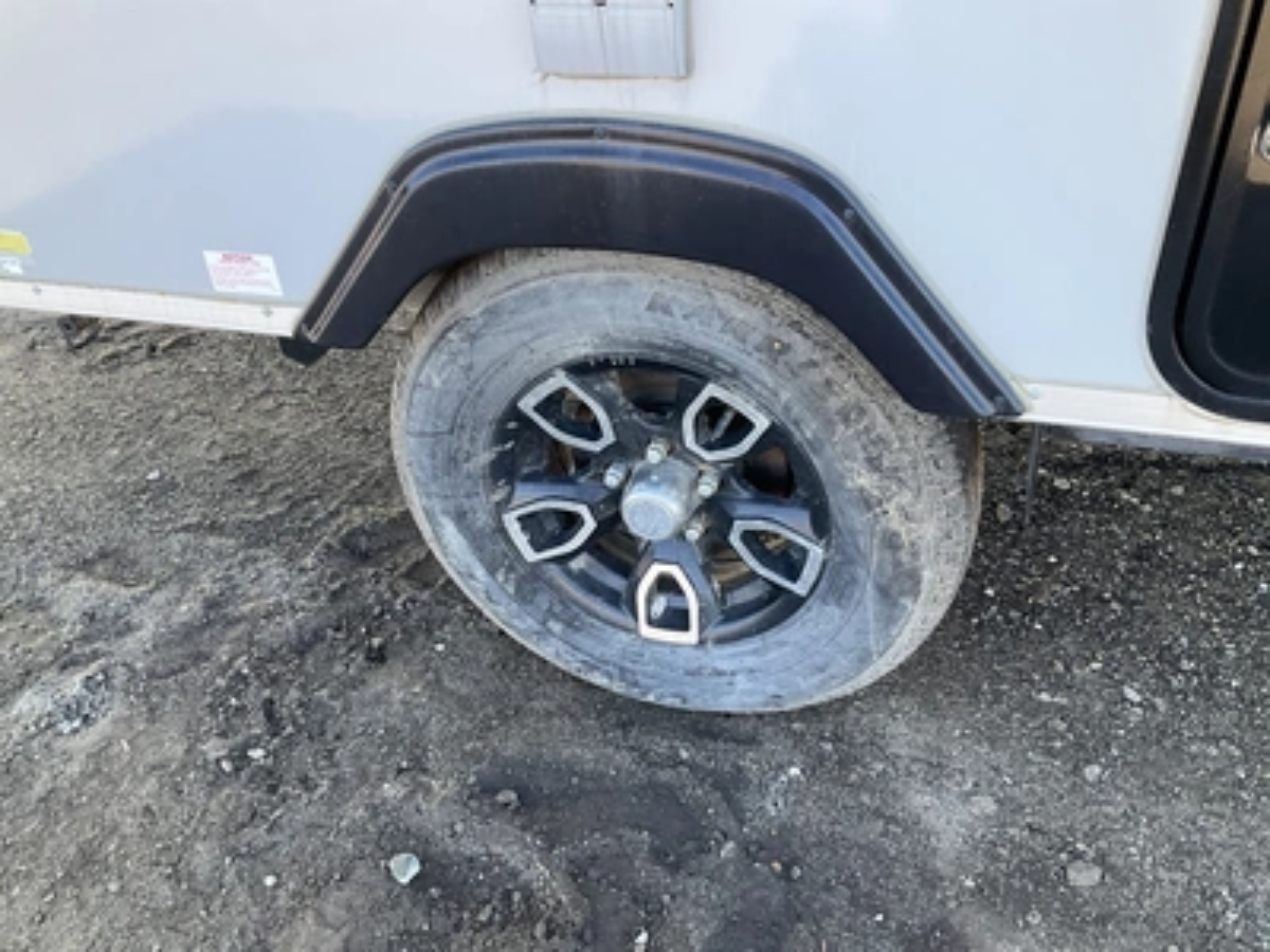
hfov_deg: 61.7
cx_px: 635
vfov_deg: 48.2
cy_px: 476
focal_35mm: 29
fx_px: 1064
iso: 25
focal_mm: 3
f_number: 1.8
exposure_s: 1/122
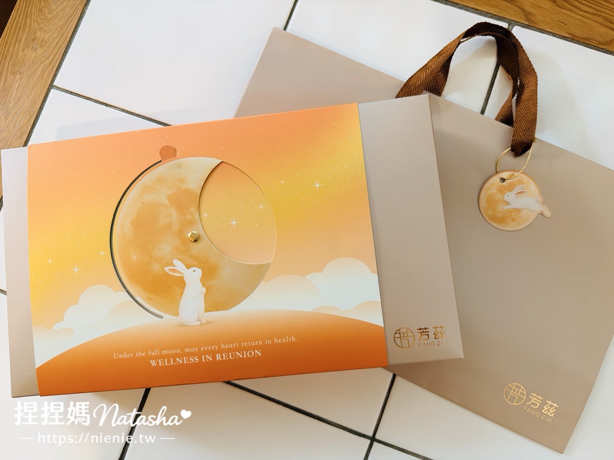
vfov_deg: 56.8
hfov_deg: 71.6
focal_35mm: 24
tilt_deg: -83.8
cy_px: 230
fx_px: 426
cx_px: 307
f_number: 1.78
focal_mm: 6.76
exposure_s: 1/60
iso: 200
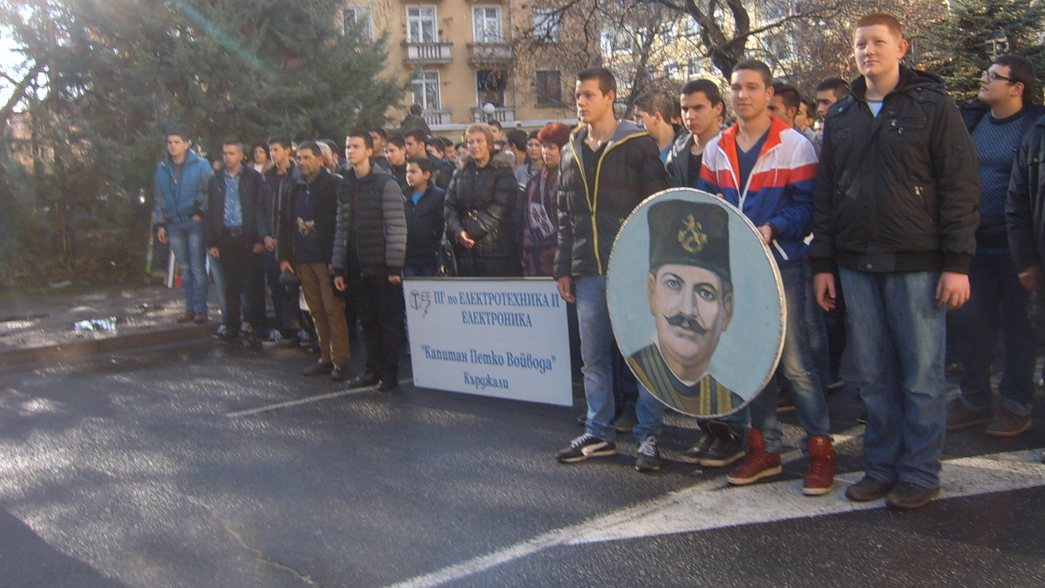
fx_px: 1081
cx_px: 520
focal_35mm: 39
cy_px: 194
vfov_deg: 30.2
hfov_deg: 51.6
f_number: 5.8
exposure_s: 1/90
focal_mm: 5.8
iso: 50
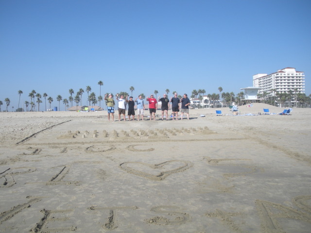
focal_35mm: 36
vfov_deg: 39.7
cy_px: 116
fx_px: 323
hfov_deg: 51.4
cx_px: 156
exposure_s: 1/794
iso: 64
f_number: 3.5
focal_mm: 6.3
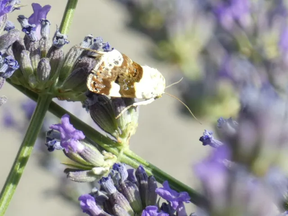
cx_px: 144
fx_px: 2912
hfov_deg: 5.7
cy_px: 108
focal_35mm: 350
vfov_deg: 4.2
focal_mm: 62.7
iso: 80
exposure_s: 1/125
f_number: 5.6
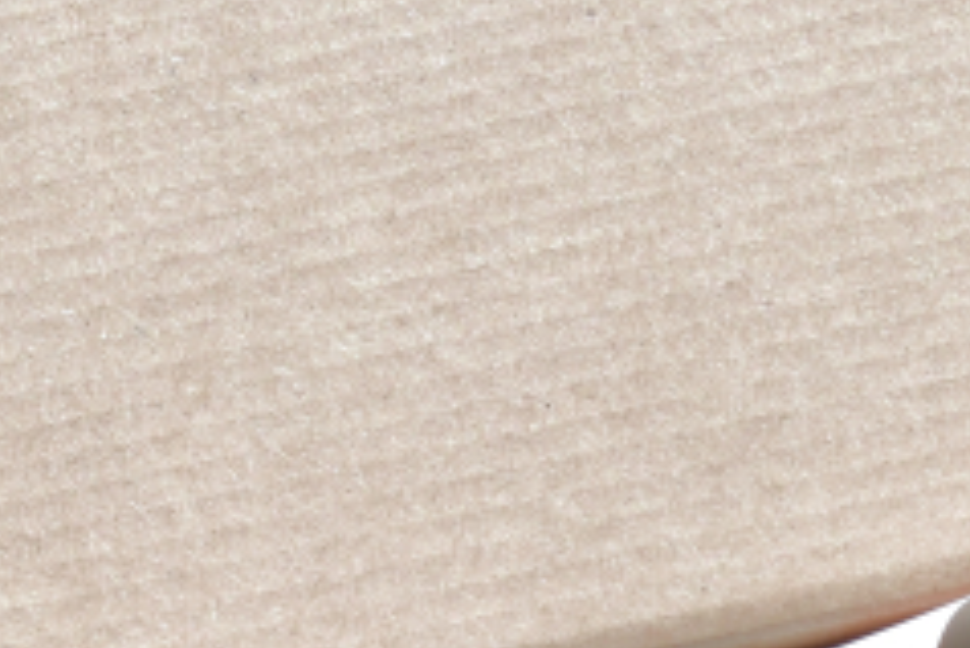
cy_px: 1447
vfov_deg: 2.8
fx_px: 13237
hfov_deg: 4.2
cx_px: 1047
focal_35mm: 491
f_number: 8
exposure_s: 1/500
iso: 200
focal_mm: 52
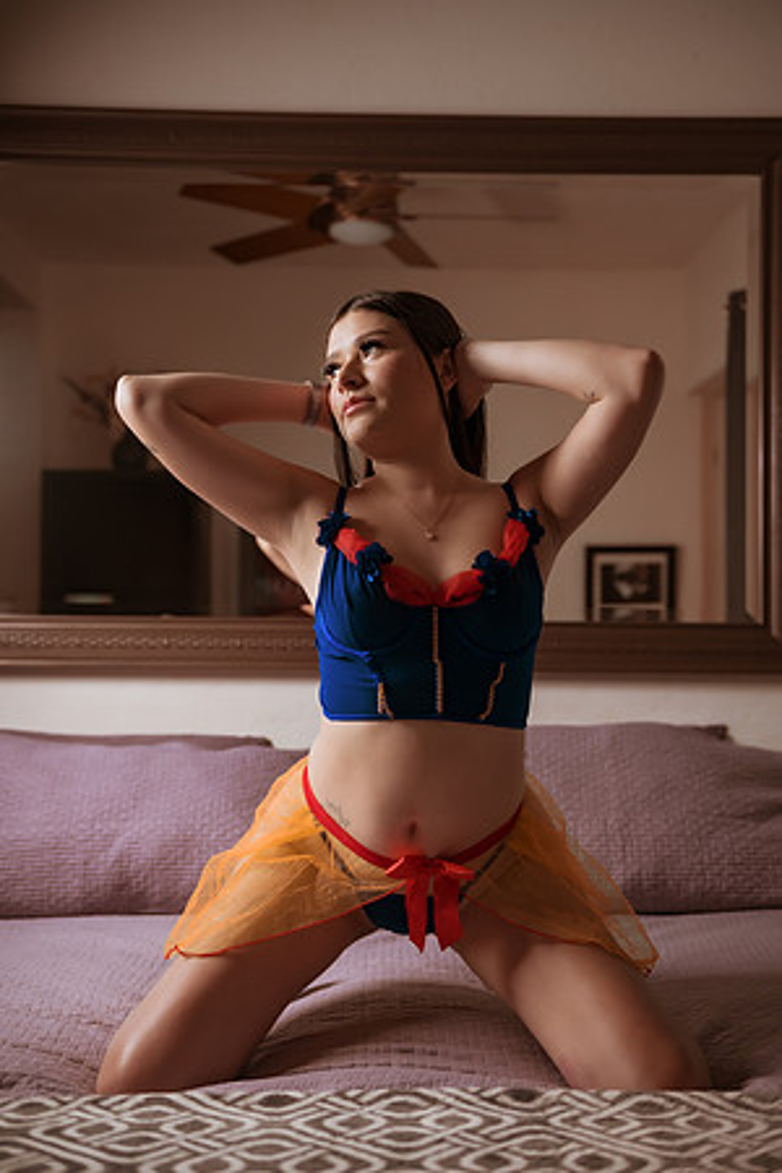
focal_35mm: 44
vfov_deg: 44.5
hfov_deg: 30.5
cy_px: 586
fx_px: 1434
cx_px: 391
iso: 160
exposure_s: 1/250
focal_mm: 44
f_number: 2.8
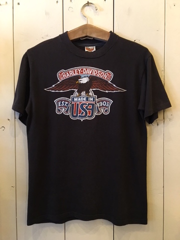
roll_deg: +0.0
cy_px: 120
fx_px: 201
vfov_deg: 61.7
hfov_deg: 48.2
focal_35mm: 29
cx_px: 90
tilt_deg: -1.7
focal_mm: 4.15
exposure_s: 1/30
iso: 200
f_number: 2.2
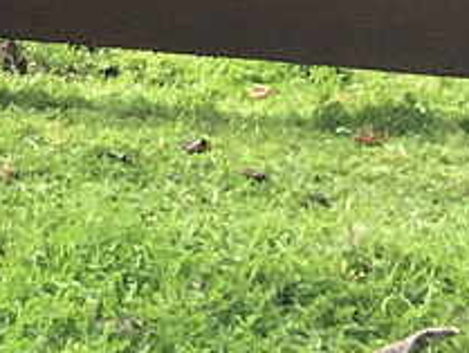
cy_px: -564
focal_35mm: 222
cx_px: -1279
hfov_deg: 7.1
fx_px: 3010
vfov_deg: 6.3
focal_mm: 4.15
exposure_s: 1/209
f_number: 2.2
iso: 25
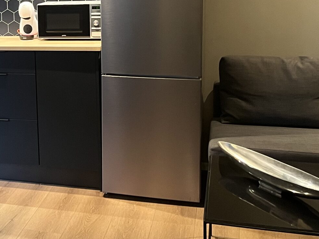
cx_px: -27
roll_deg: +2.8
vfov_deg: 21.2
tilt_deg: -6.3
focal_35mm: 68
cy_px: 28
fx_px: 627
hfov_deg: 26.4
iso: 400
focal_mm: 5.1
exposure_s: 1/50
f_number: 1.6
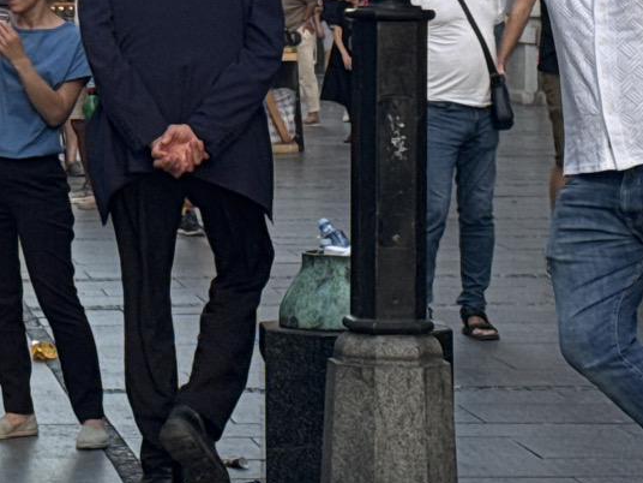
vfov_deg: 8.2
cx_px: -49
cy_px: -14
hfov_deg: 10.9
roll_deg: +0.5
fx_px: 3325
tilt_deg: +0.2
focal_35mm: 179
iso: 50
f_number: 1.78
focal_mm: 6.76
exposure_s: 1/121
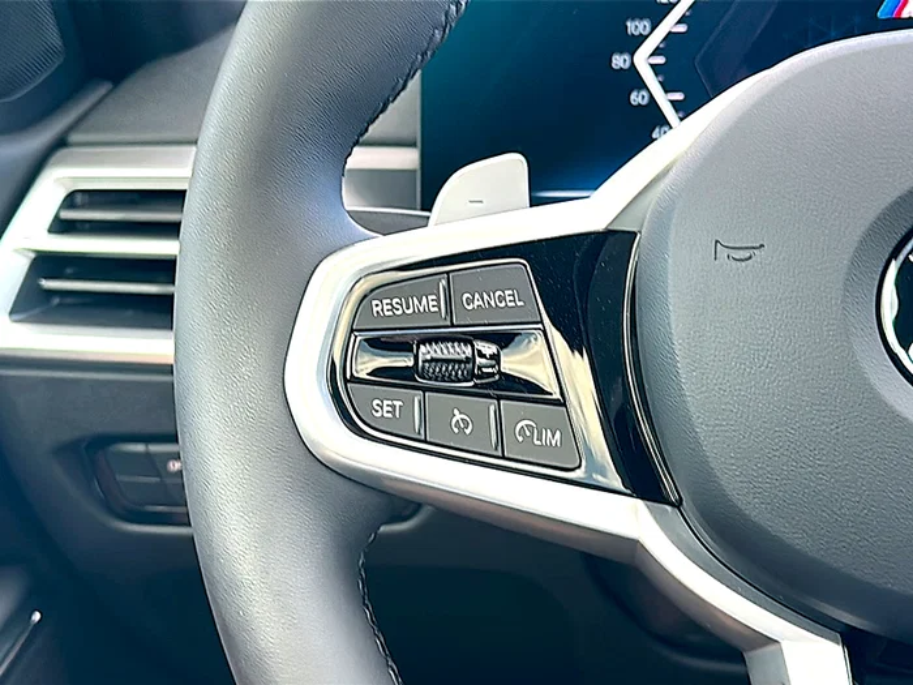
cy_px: 342
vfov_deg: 32.2
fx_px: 1187
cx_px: 456
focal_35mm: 45
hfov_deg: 42.1
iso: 64
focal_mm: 6.86
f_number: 1.78
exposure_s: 1/126
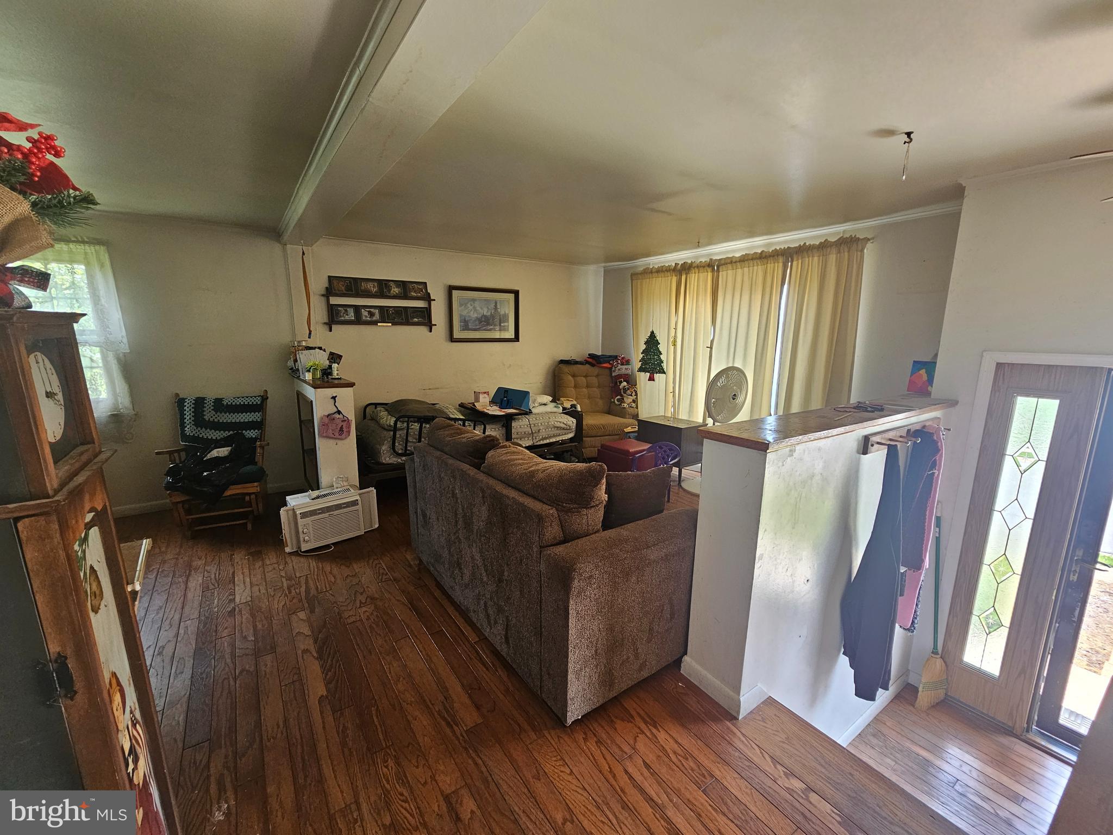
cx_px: 556
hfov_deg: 106.2
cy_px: 418
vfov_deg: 89.9
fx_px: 418
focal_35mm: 13
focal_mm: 2.2
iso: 125
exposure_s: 1/60
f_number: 2.2
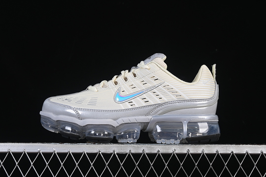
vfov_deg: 18.2
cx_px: 133
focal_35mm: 75
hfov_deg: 27.0
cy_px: 88
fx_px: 554
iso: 160
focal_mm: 50
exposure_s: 1/80
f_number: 8
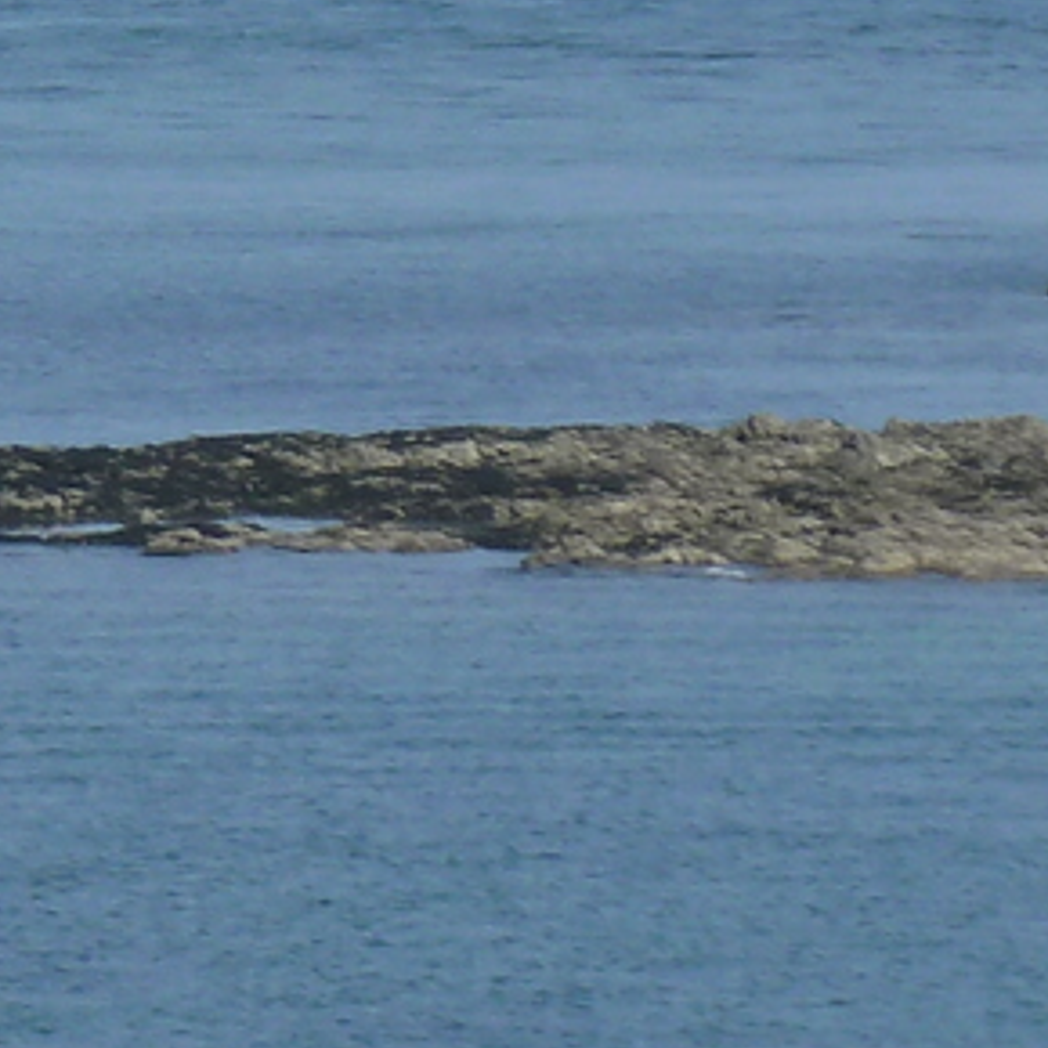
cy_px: -58
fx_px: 24593
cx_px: -1760
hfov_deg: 2.4
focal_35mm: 718
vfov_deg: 2.4
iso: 80
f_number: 5
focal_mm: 24.1
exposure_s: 1/400
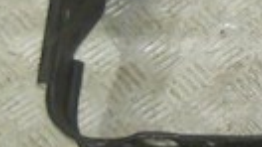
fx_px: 1506
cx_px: 613
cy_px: -58
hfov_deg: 9.0
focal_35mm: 217
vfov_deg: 5.5
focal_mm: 6.72
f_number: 3.1
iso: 250
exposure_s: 1/30
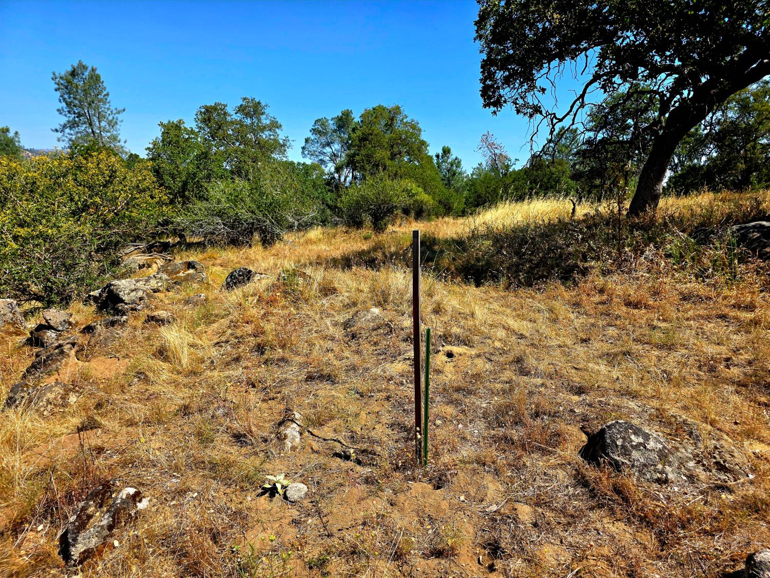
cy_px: 289
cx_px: 385
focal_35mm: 23
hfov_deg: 73.9
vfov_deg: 58.9
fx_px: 512
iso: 80
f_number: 1.7
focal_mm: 6.3
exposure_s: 1/10000
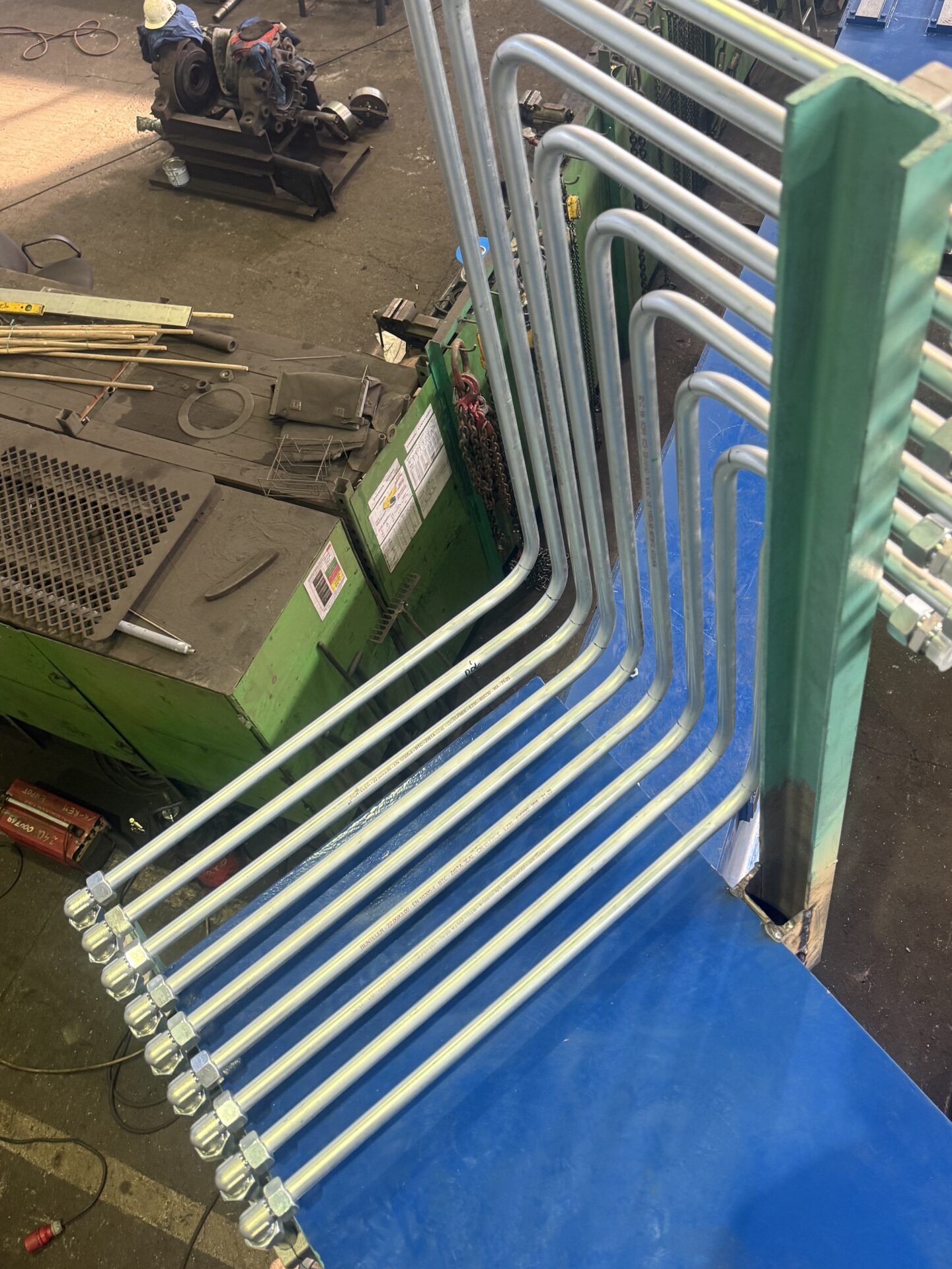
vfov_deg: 56.2
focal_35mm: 32
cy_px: 479
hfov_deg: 43.9
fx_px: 1173
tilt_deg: -52.3
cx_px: 571
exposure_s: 1/50
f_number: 1.78
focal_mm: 6.76
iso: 250
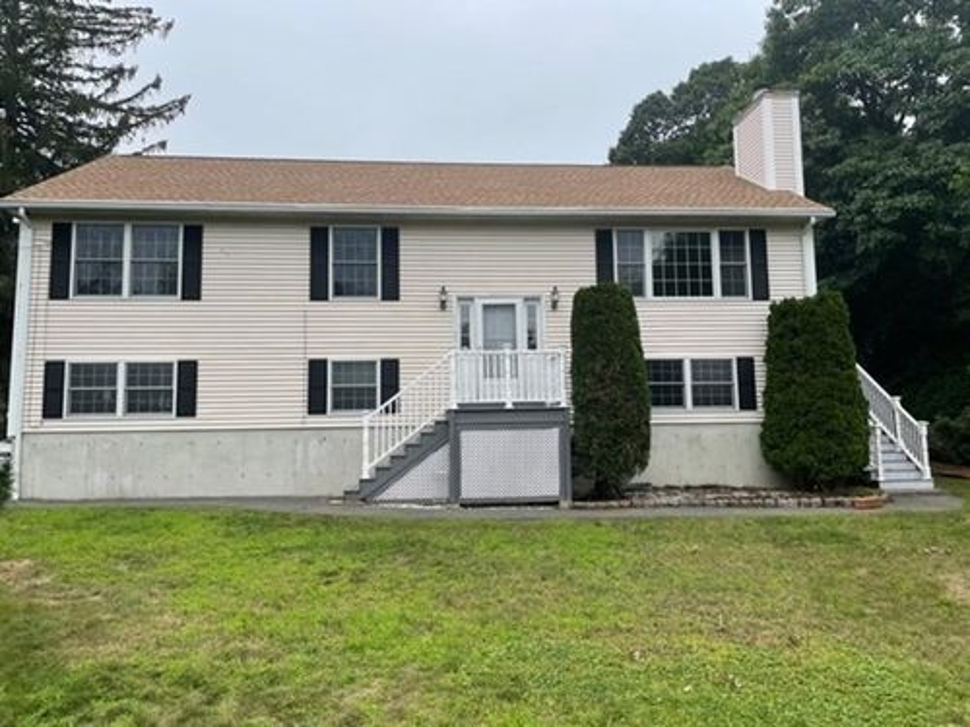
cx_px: 485
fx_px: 729
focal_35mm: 26
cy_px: 364
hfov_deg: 67.3
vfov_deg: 53.1
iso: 32
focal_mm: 4.2
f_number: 1.6
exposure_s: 1/2212
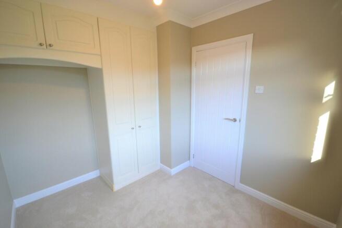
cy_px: 114
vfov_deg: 77.4
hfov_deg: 100.4
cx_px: 171
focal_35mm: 15
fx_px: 143
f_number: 4.5
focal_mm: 10
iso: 400
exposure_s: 1/80
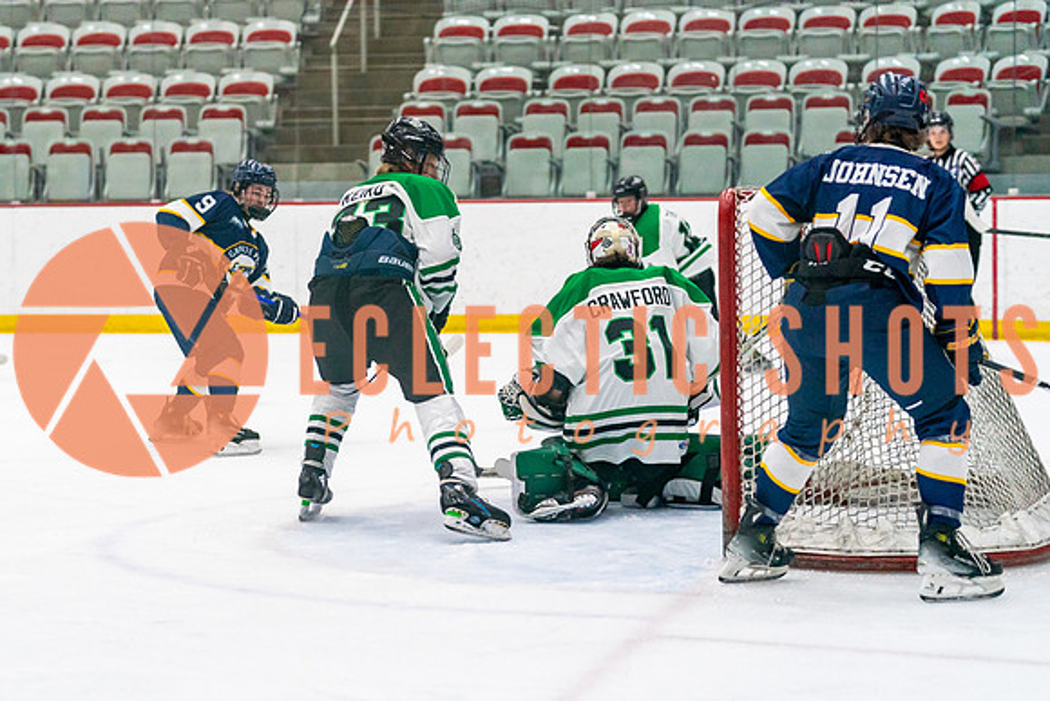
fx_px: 3351
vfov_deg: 11.9
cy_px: 436
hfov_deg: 17.8
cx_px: 393
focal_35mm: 115
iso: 3200
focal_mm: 90
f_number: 2.8
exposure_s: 1/1250
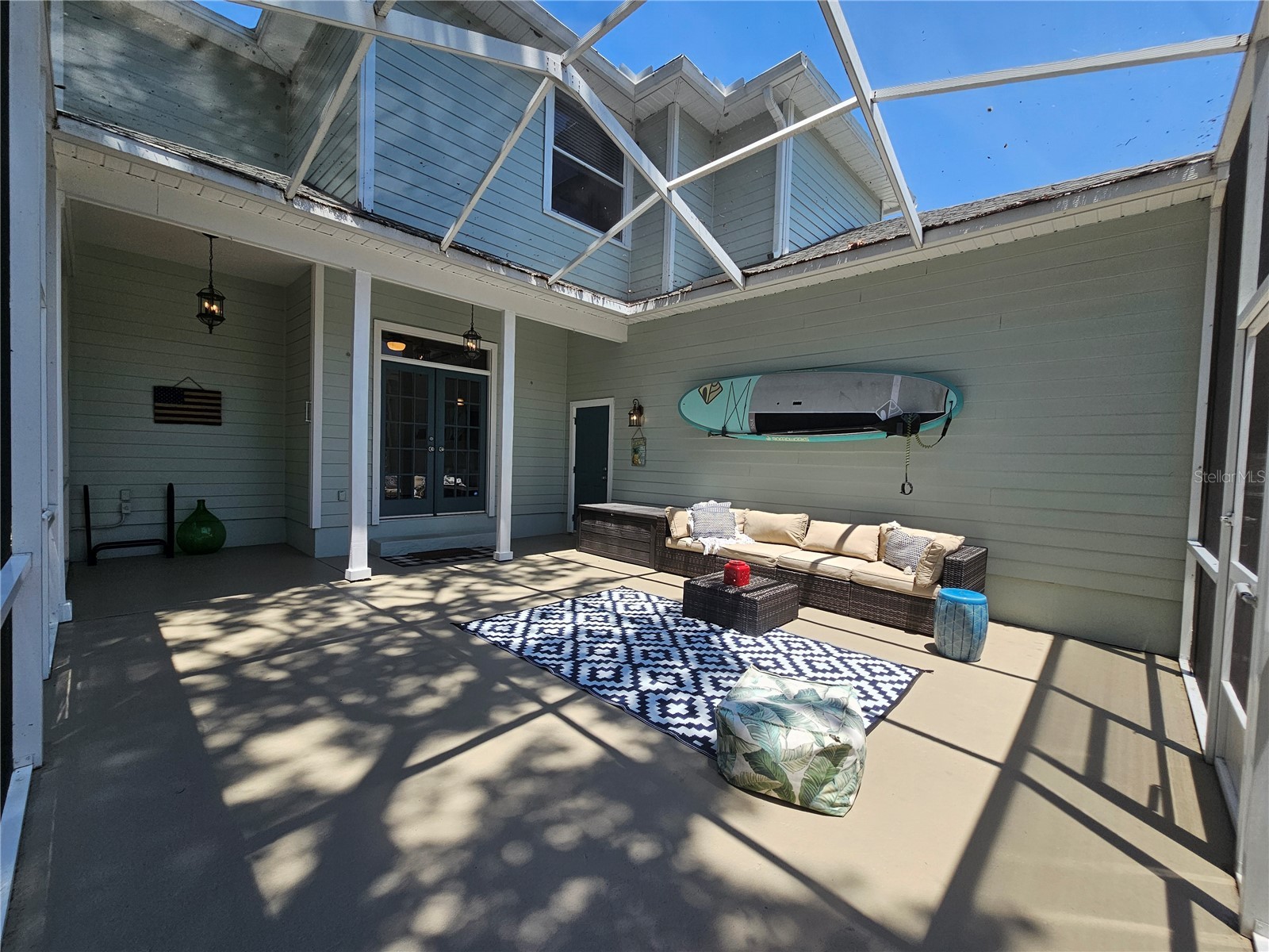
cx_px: 634
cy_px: 476
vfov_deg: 89.9
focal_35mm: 13
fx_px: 477
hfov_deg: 106.2
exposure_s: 1/878
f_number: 2.2
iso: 50
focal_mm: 2.2
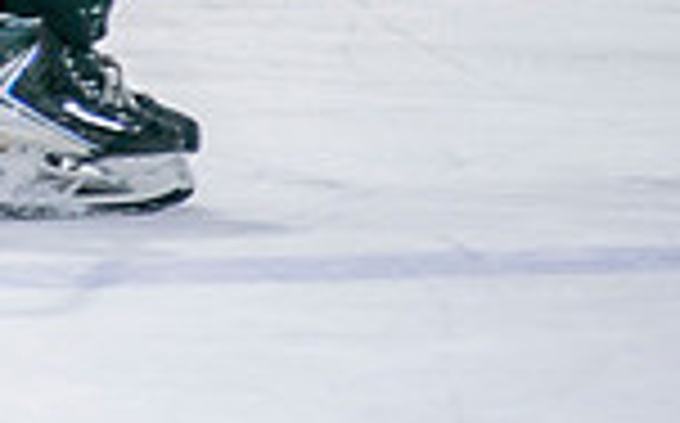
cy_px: -461
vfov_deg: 1.3
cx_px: -916
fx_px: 18845
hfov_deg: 2.1
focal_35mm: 1018
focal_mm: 182
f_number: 2.8
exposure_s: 1/640
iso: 500
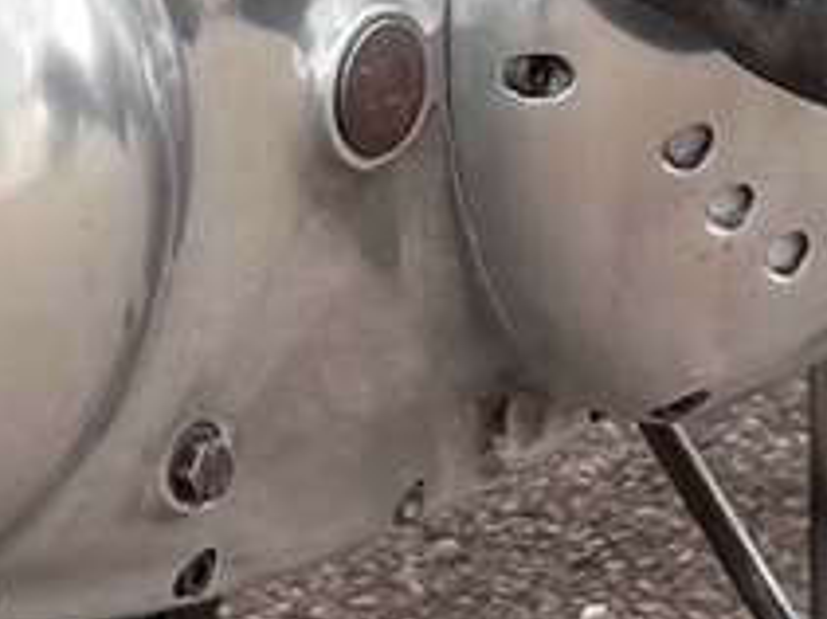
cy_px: -611
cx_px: -267
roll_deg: +3.7
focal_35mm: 158
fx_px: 3773
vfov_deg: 8.9
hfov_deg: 12.1
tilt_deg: -5.5
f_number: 1.5
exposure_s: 1/320
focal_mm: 5.7
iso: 50
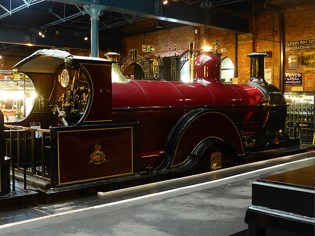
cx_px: 158
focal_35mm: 46
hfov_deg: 41.2
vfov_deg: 31.5
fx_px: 419
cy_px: 118
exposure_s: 1/5
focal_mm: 7.9
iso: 800
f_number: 4.1
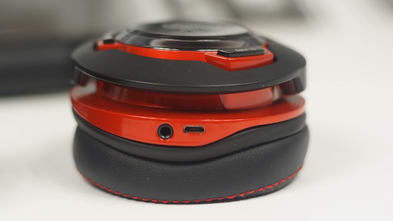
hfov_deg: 24.5
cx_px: 184
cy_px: 124
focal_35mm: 87
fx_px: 907
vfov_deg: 13.9
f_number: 2
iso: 100
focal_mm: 50
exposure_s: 1/160
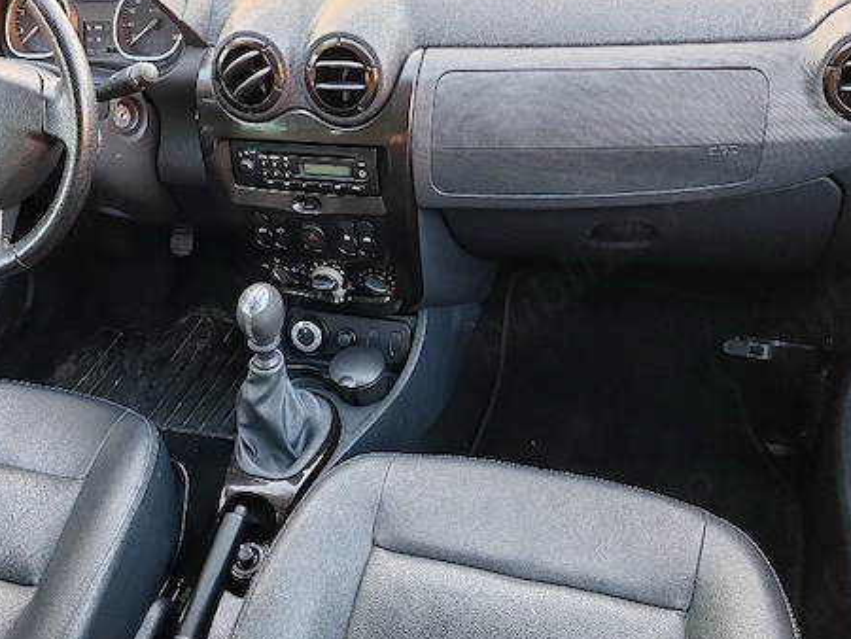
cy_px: 274
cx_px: 374
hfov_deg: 51.2
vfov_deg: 39.6
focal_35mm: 36
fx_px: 885
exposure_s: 1/50
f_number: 1.9
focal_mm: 6.12
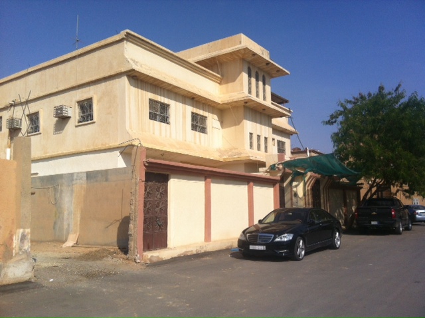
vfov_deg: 40.6
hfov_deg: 52.7
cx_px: 212
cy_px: 159
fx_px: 429
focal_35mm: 35
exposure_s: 1/3016
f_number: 2.8
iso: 80
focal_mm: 3.85
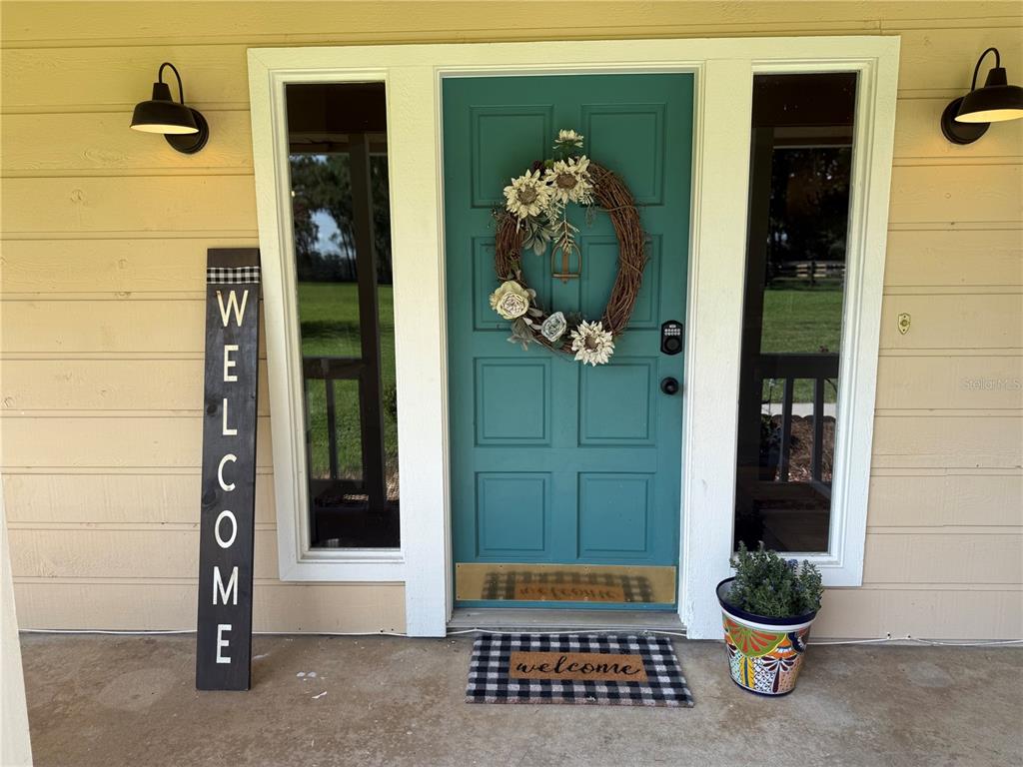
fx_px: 709
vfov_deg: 56.8
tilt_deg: -7.4
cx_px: 512
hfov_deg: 71.6
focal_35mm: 24
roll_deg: +0.6
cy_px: 384
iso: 80
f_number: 1.78
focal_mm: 6.76
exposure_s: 1/772
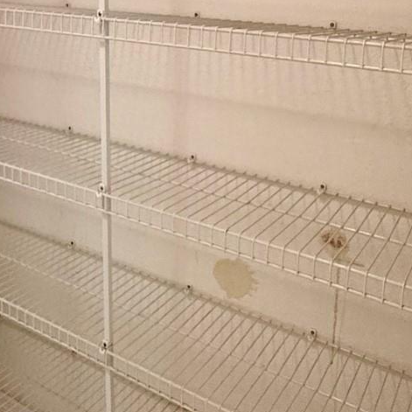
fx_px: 566
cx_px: 173
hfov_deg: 39.9
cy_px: 61
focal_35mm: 42
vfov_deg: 38.0
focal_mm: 2.22
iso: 500
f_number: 2.2
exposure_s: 1/60
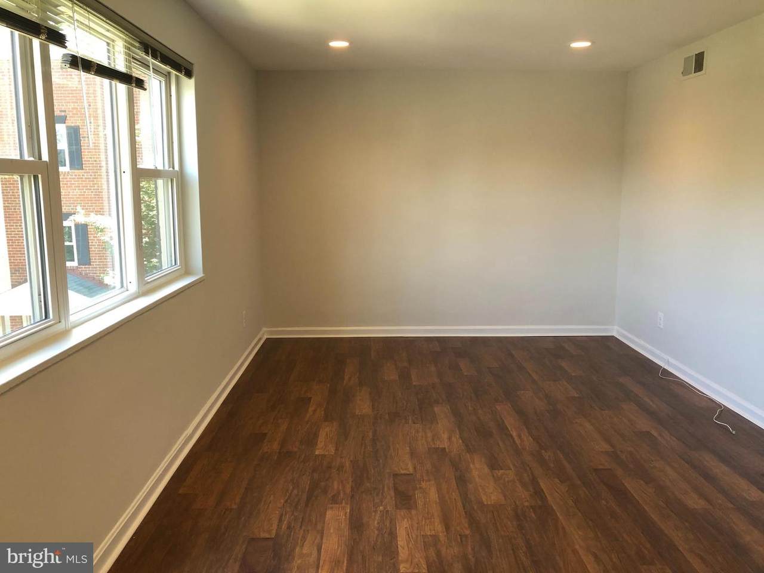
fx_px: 618
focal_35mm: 28
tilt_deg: -9.9
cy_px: 286
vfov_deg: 49.7
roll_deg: -0.3
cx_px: 382
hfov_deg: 63.4
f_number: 1.8
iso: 25
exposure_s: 1/40
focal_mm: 3.99
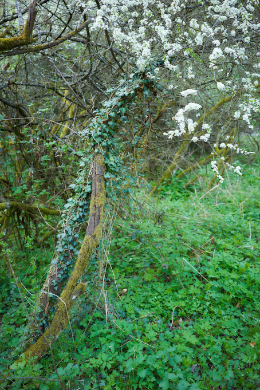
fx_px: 390
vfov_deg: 53.1
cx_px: 129
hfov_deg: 36.9
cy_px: 190
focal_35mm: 36
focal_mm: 35
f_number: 2.8
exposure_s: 1/13
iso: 100
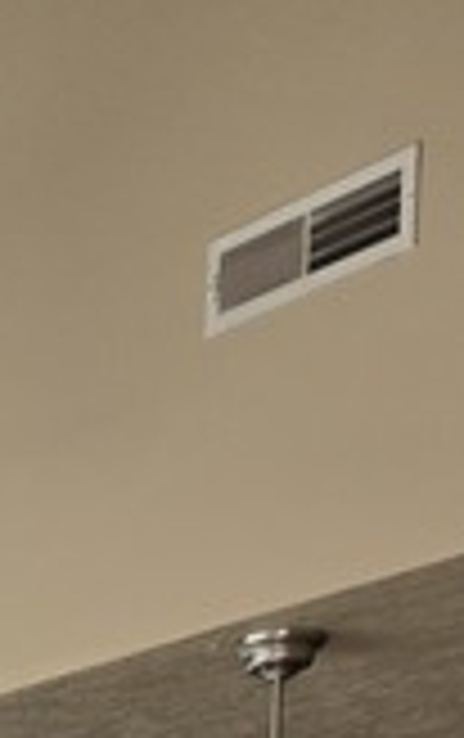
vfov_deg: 16.9
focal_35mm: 99
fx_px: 1996
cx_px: -437
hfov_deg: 11.9
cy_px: 1375
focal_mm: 5.4
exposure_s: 1/180
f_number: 1.8
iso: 40
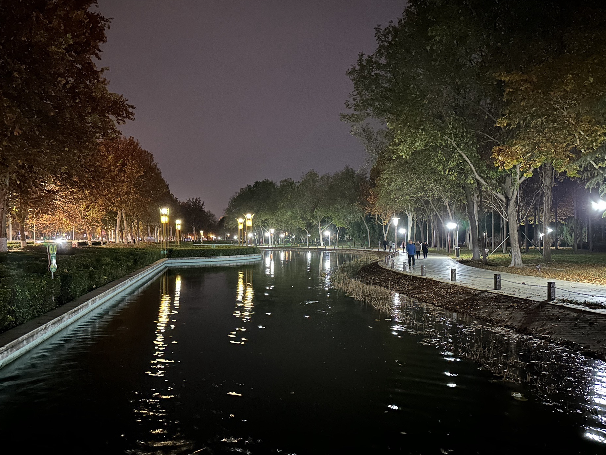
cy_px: 237
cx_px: 308
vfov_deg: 53.1
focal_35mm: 26
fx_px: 455
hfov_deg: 67.3
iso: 2500
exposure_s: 1/9
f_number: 1.78
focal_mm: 6.86
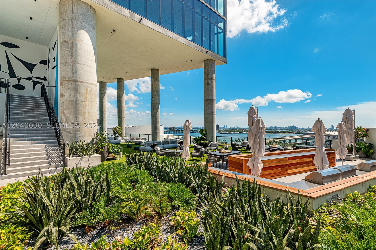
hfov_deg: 96.7
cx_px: 188
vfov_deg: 73.7
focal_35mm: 16
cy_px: 125
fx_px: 167
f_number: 8
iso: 200
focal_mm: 16
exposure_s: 1/800
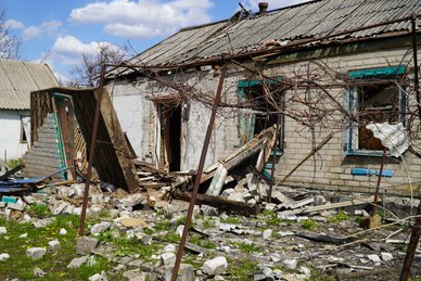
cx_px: 210
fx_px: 398
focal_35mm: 34
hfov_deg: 55.8
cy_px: 143
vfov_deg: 38.9
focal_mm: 22
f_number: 5
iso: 100
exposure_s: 1/1000
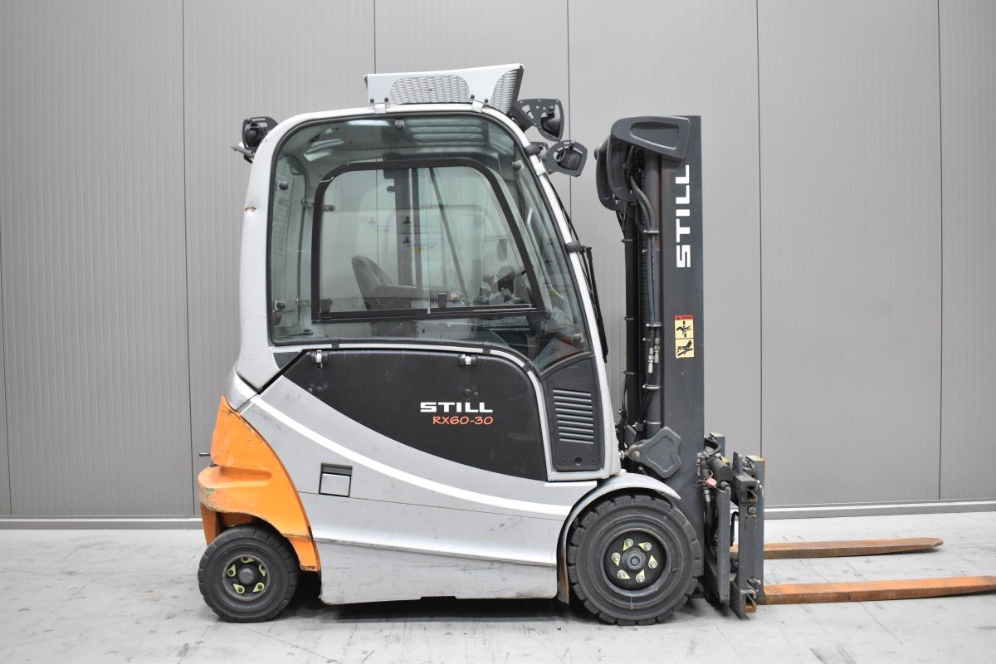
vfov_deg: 43.6
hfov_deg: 61.9
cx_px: 498
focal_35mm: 30
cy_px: 332
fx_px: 830
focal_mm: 20
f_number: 4.5
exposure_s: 1/30
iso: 1600
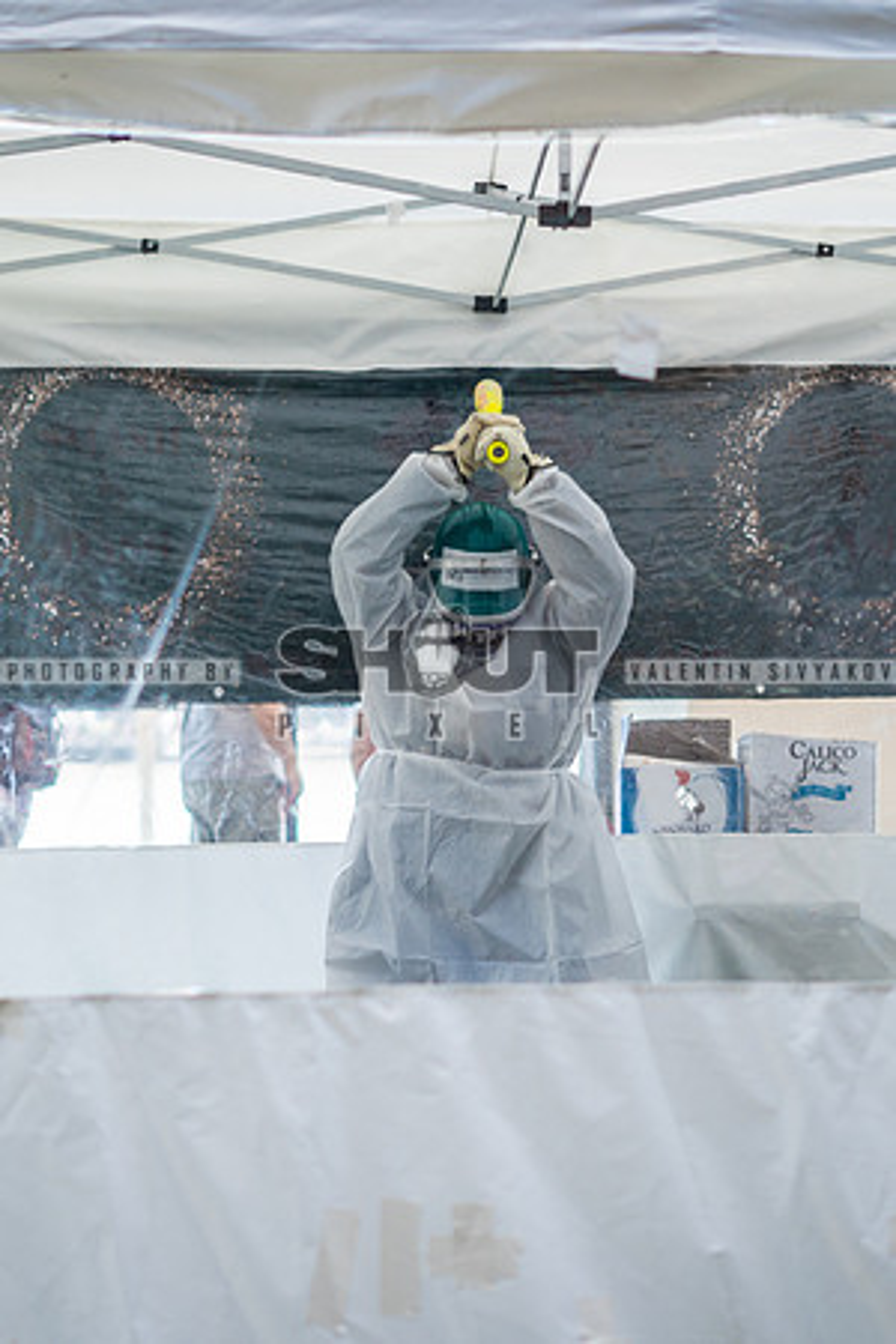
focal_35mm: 76
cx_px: 481
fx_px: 2856
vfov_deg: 26.5
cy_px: 672
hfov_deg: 17.8
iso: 400
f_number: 2
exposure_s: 1/500
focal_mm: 50
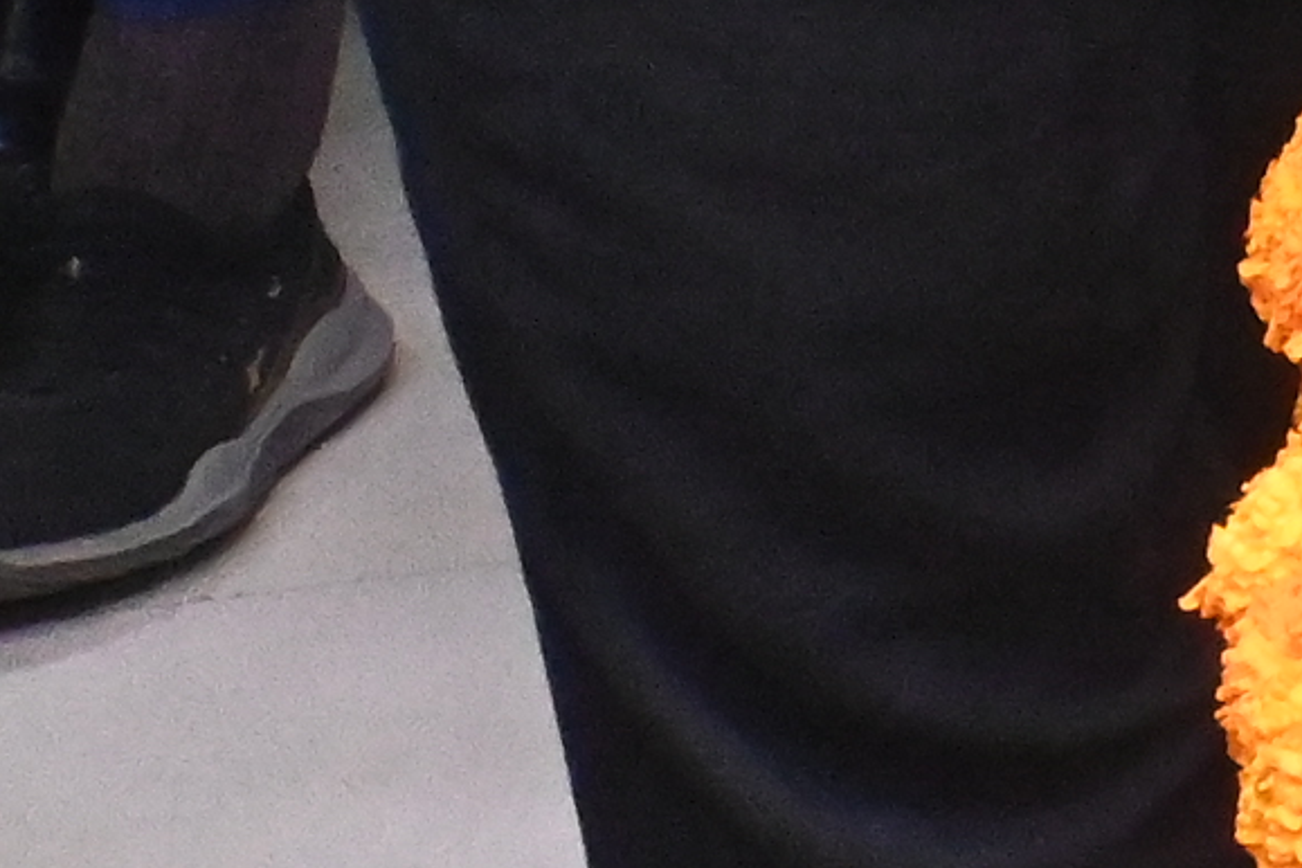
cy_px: -1763
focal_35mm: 238
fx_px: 8607
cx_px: 4081
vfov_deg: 5.4
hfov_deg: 7.5
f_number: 10
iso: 5000
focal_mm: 22
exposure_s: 1/125
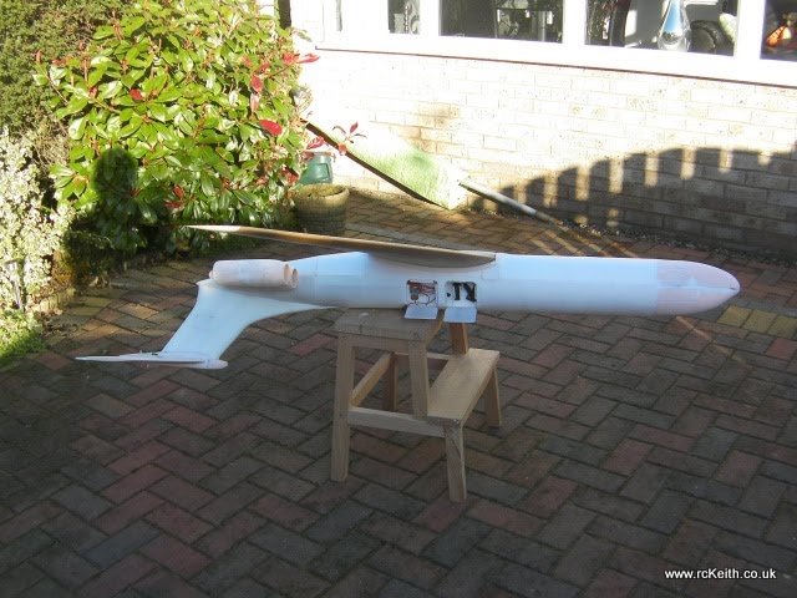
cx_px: 398
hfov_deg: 49.0
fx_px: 875
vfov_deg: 37.7
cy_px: 299
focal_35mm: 38
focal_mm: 6.8
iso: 50
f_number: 3.5
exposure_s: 1/130
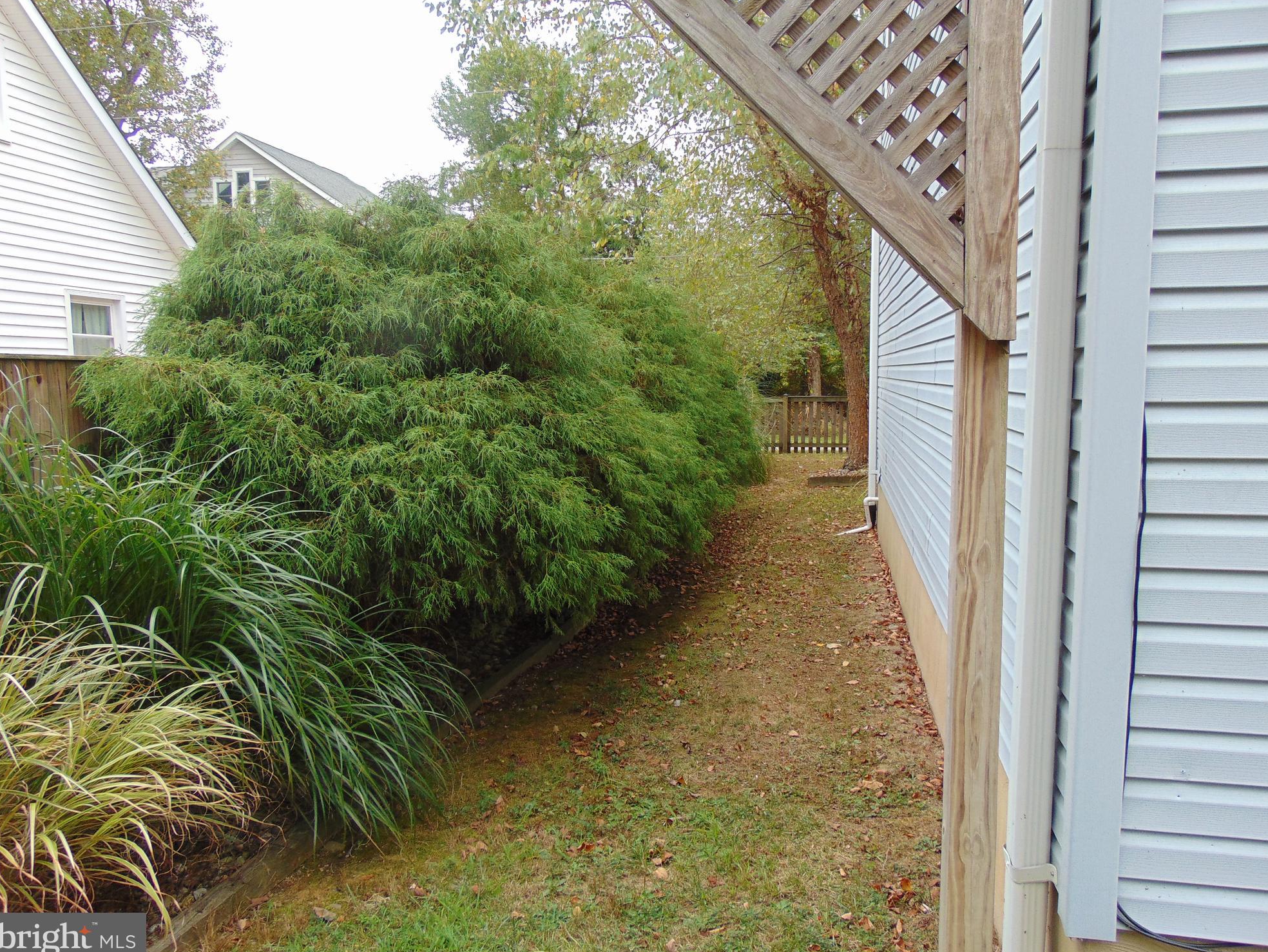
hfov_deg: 67.3
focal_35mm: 26
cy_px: 471
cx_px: 645
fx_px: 953
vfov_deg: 53.1
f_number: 3
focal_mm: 4.5
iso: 80
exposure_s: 1/100
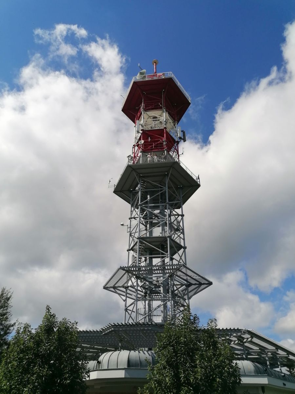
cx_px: 148
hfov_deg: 51.4
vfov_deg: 65.3
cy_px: 197
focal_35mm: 27
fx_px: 307
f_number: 1.8
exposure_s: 1/3003
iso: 50
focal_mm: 4.75
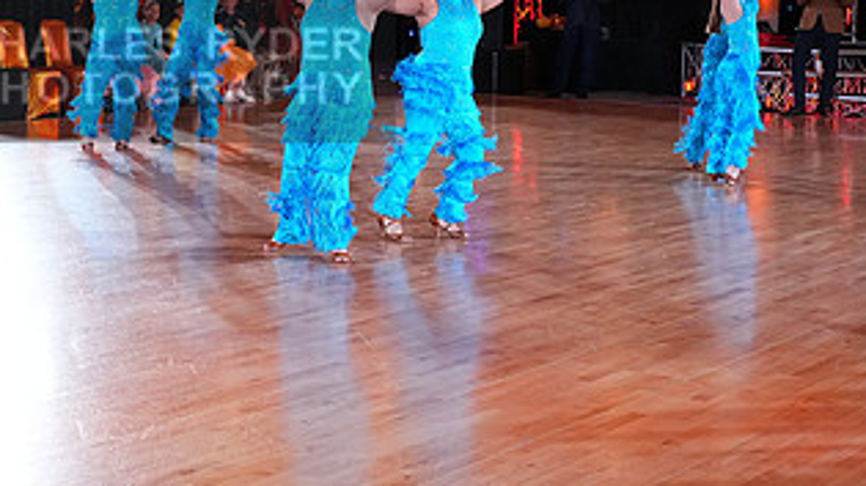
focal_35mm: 81
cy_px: 70
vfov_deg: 14.8
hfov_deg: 25.5
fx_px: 1860
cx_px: 96
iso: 5000
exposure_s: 1/400
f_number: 5.6
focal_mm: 42
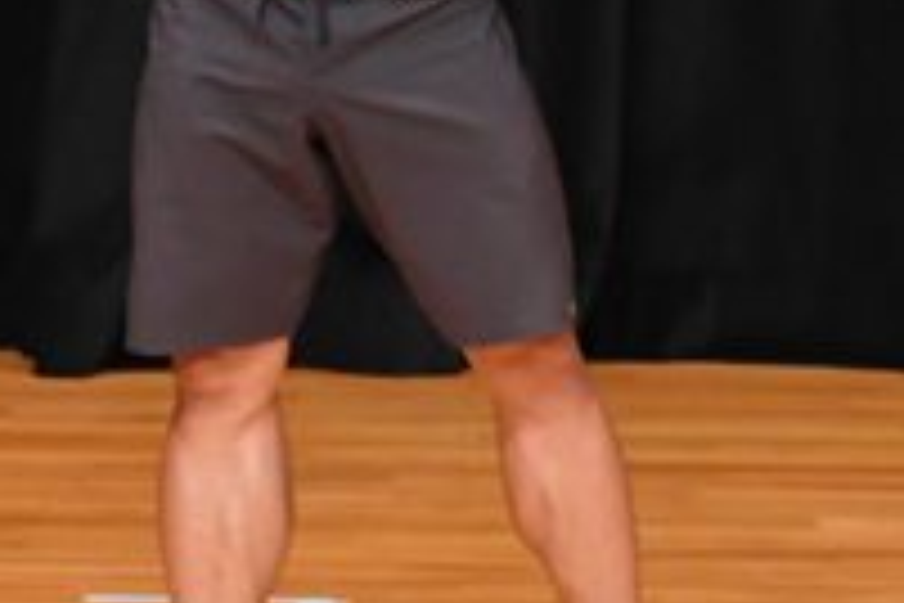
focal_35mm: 983
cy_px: -90
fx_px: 24682
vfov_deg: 1.4
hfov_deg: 2.1
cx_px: 434
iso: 4000
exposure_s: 1/400
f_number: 5.6
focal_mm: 170
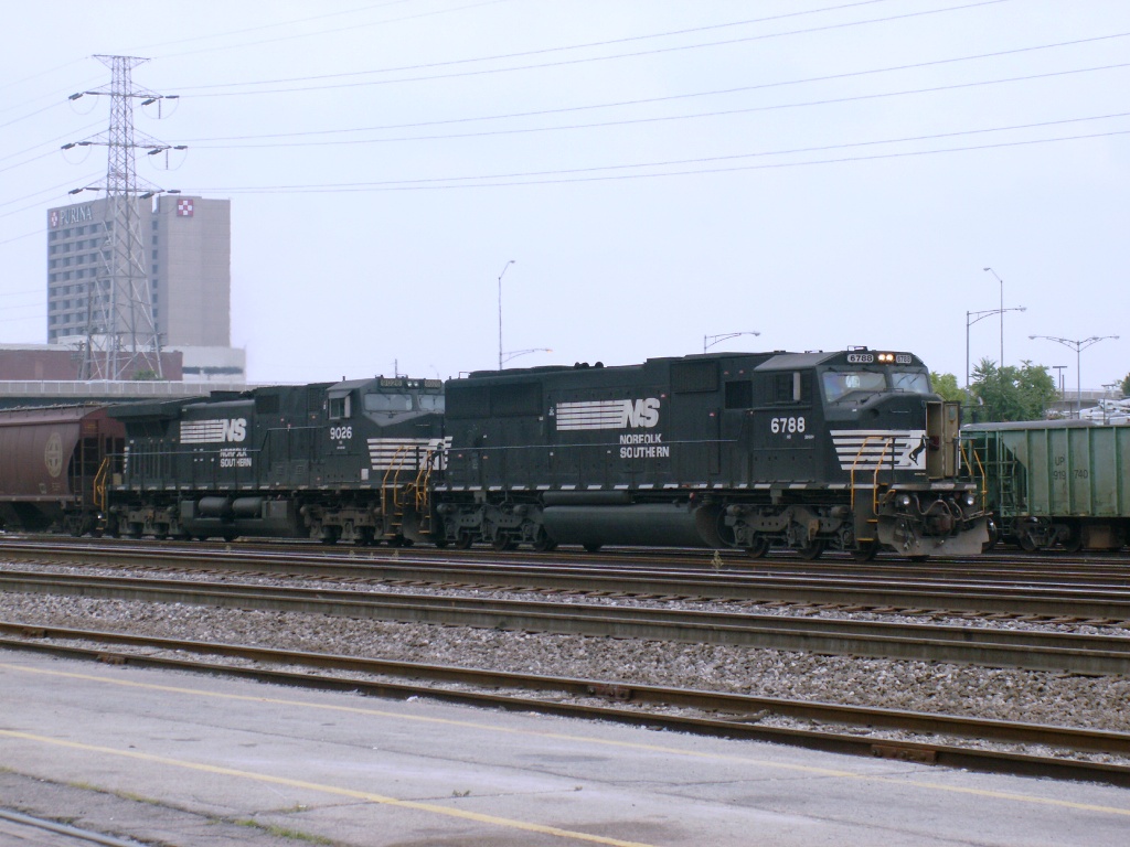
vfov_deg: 15.9
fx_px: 3036
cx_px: 565
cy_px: 424
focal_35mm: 93
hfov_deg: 21.1
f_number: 4.5
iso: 50
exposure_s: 1/320
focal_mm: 15.62
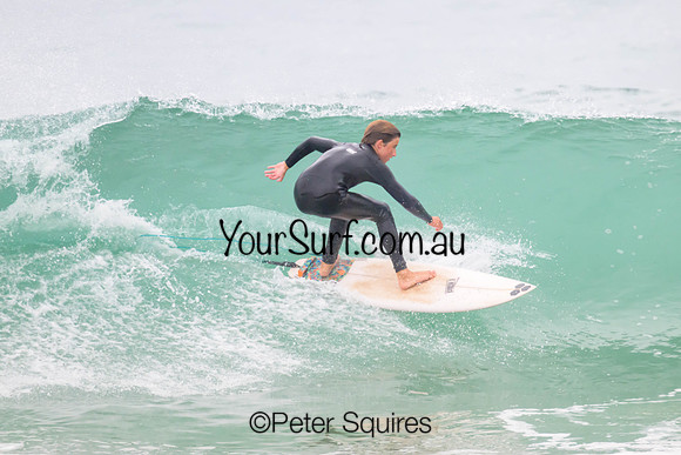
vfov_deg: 1.4
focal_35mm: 951
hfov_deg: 2.2
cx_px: 402
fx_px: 17991
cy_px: 195
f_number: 11
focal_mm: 800
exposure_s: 1/2000
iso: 2000
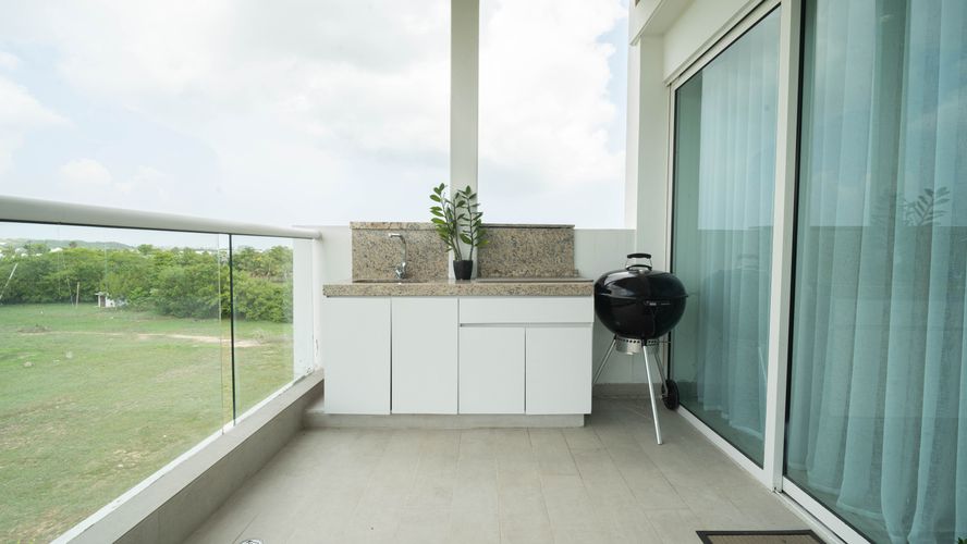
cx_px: 484
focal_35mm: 17
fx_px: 430
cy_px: 272
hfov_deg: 96.7
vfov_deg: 64.7
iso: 500
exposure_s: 1/160
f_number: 11
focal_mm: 16
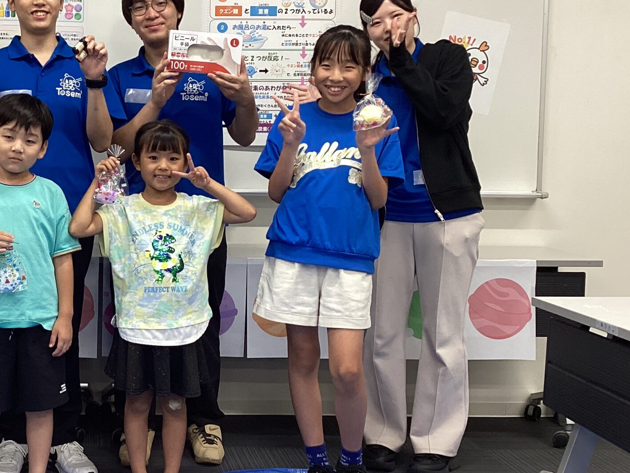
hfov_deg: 33.2
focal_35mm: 56
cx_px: 107
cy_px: 217
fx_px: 1019
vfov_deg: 26.1
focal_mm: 3.3
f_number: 2.4
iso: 100
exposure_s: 1/60
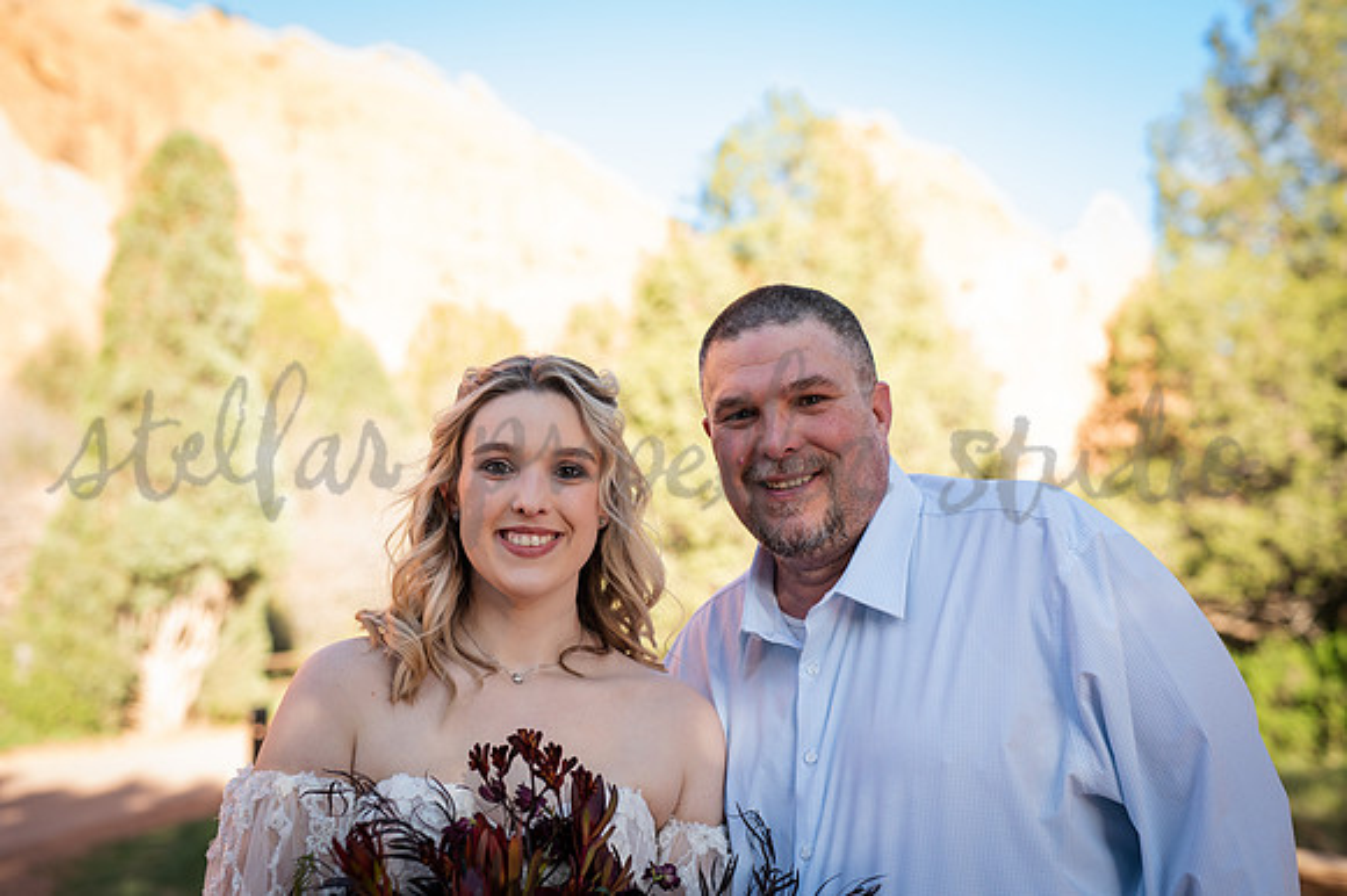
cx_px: 674
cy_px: 448
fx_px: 1870
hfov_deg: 39.6
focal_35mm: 50
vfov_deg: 27.0
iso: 160
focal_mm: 50
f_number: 2.8
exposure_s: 1/400
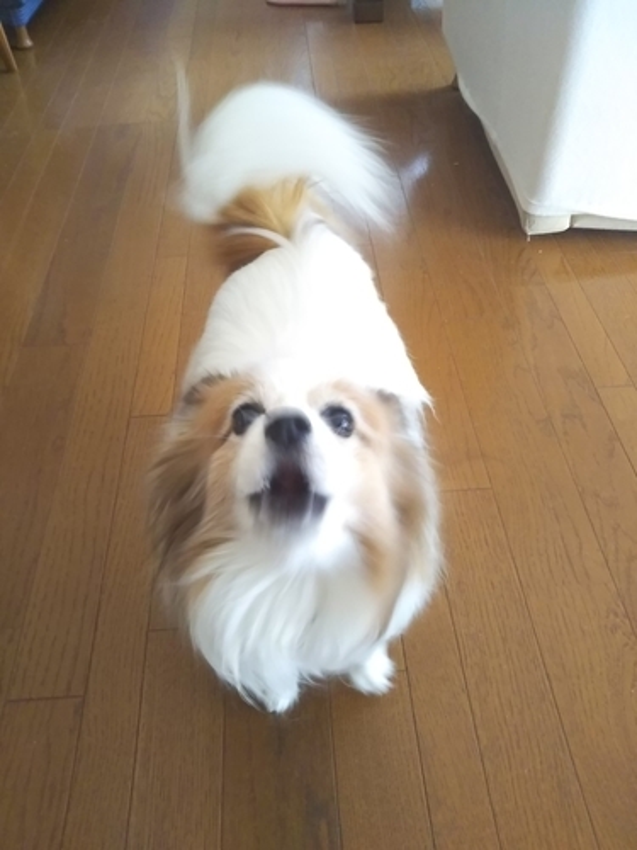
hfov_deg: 46.8
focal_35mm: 30
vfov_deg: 60.0
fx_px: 736
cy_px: 425
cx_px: 318
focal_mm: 4
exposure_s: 1/30
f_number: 2.2
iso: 400
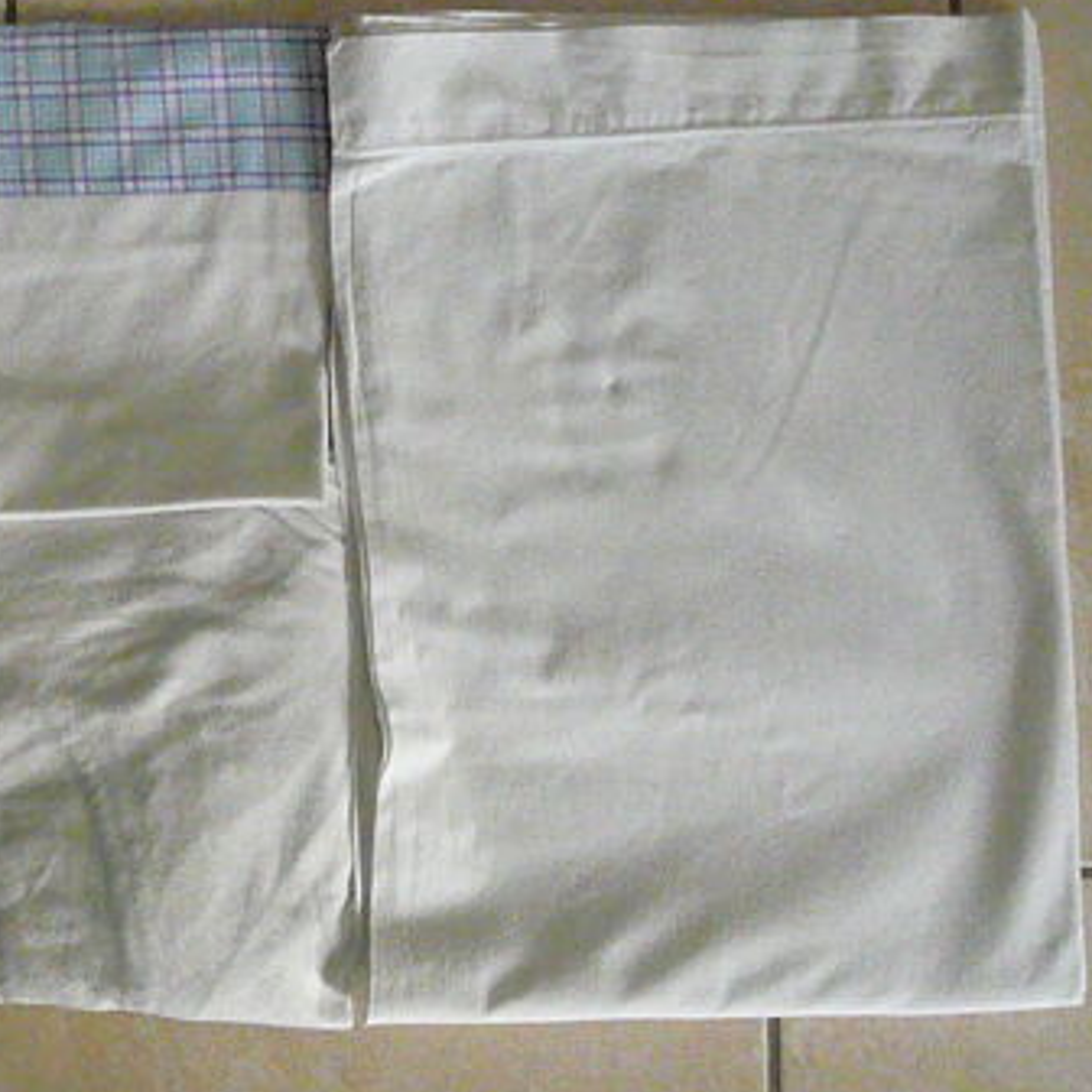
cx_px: 341
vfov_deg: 29.5
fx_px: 2070
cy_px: 510
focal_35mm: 58
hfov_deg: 29.3
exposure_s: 1/160
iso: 3200
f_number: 10
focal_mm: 7.5
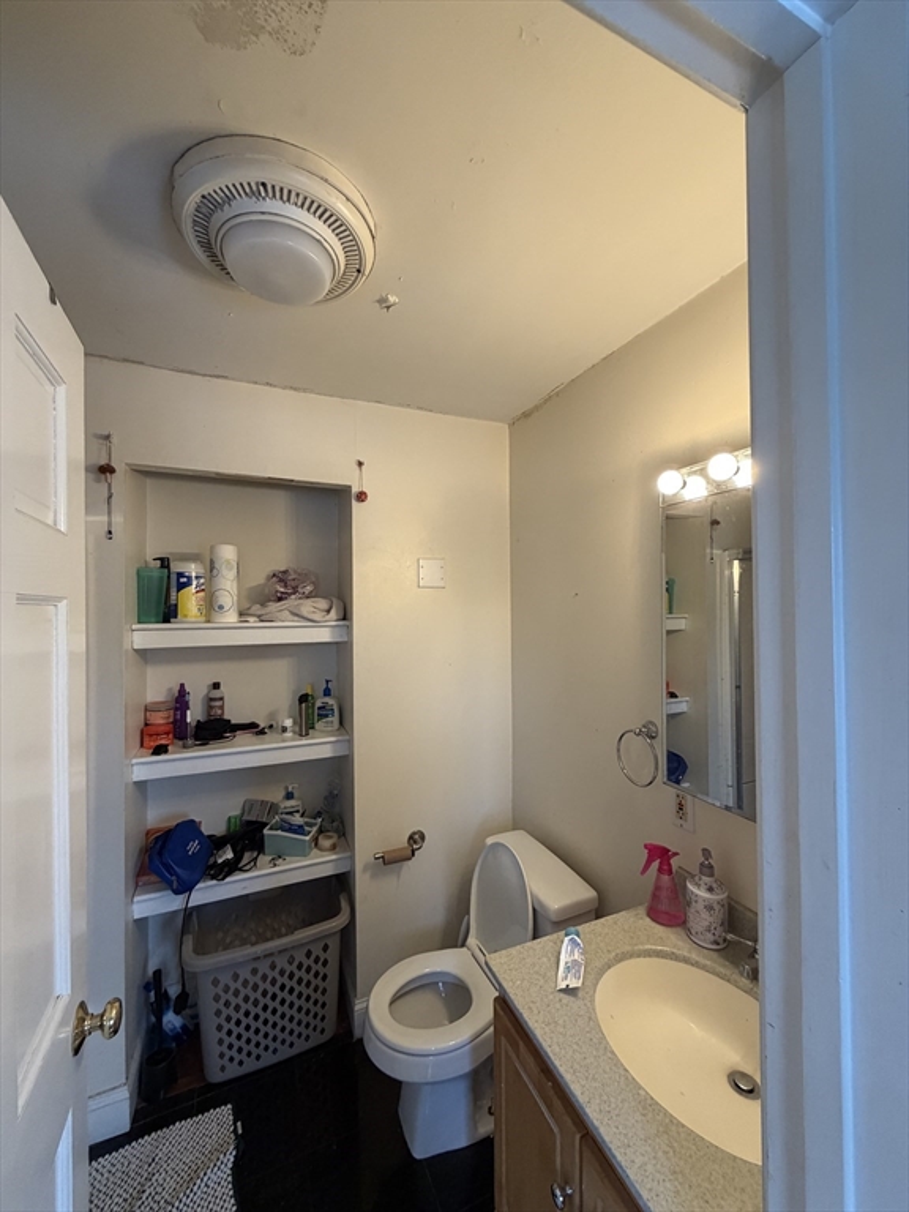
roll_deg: +0.1
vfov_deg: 102.1
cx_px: 454
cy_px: 606
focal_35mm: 14
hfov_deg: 85.7
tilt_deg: +1.0
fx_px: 490
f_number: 2.2
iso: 320
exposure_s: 1/120
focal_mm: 2.22
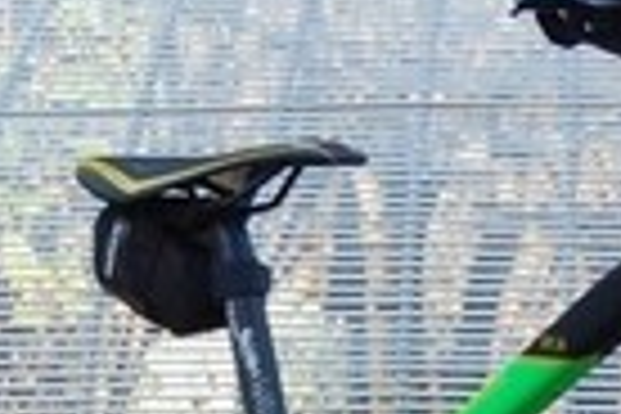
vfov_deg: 7.1
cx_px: 603
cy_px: 709
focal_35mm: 190
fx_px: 3274
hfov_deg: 10.8
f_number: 5.6
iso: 320
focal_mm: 35
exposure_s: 1/125
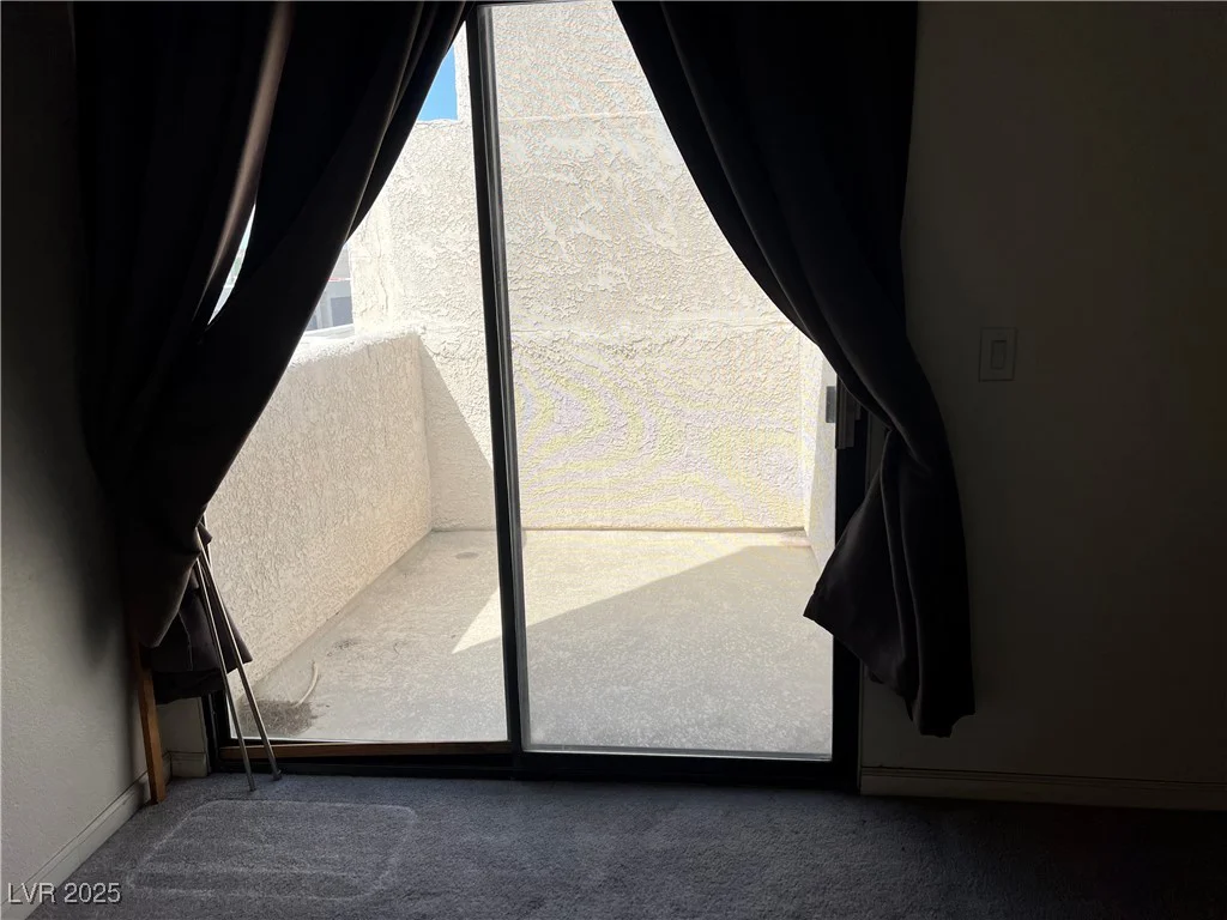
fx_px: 922
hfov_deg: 67.3
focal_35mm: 26
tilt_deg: -11.9
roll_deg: +2.6
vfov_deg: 53.1
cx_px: 614
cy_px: 460
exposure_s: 1/1934
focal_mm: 5.7
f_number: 1.5
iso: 50
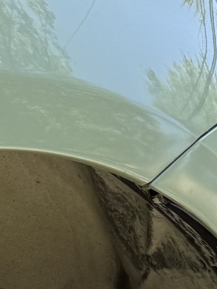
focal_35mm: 128
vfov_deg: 13.1
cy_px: 599
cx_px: -232
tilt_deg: -17.0
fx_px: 1070
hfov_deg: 10.5
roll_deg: -2.9
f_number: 1.78
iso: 100
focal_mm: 6.76
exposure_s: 1/438
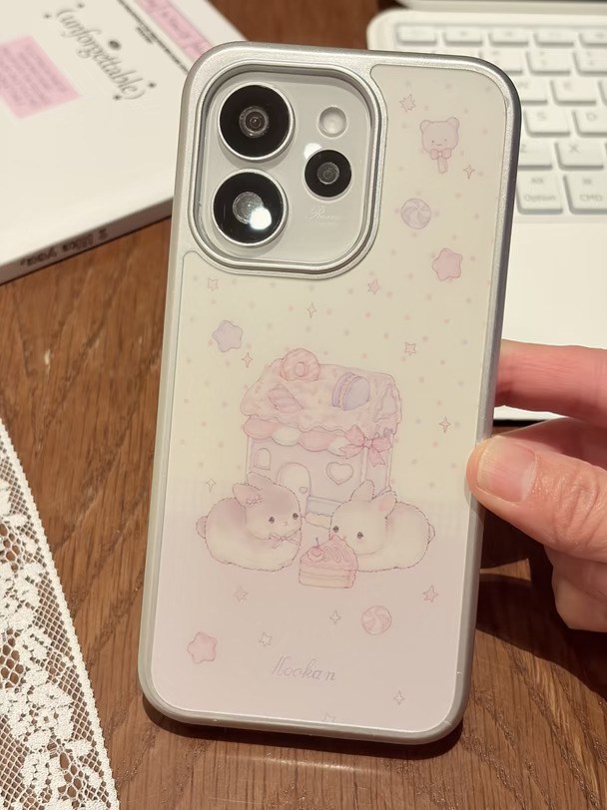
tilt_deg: -50.9
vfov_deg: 36.8
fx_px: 1217
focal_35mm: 52
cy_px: 405
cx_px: 304
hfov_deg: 28.0
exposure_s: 1/33
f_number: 1.6
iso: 160
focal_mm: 5.96
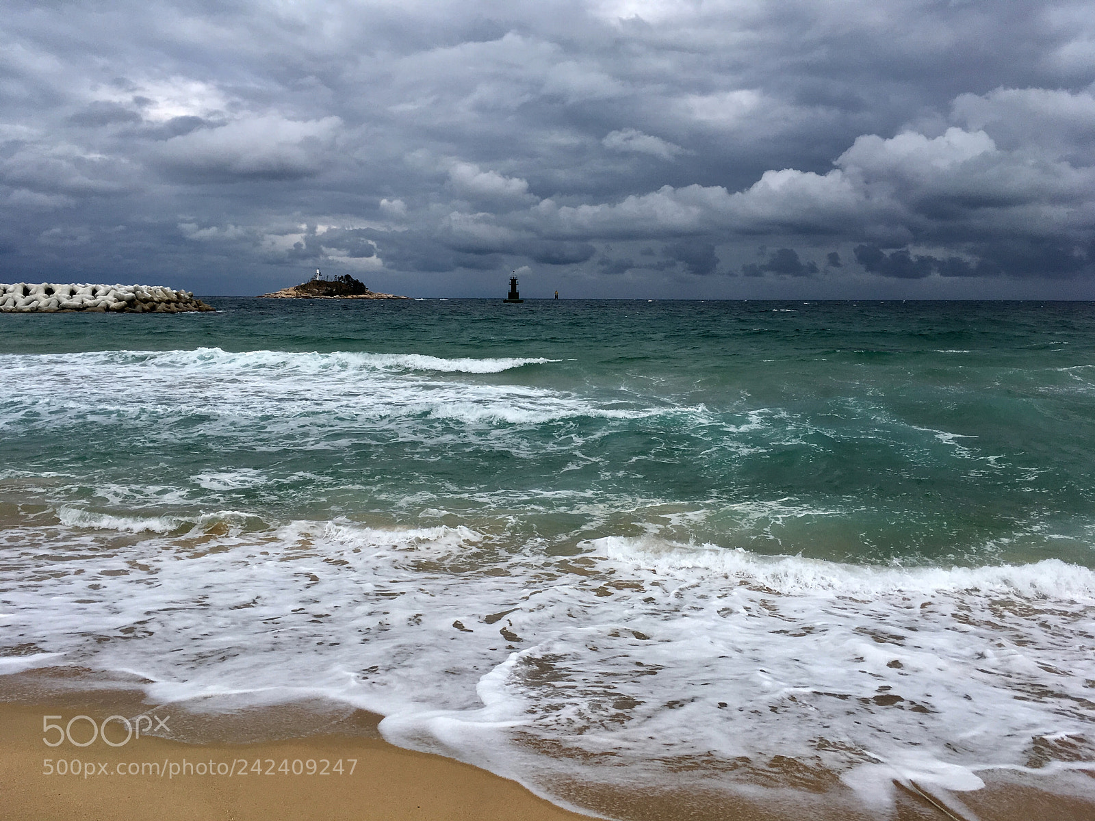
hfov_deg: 61.7
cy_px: 410
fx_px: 917
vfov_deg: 48.2
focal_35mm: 29
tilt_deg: -8.5
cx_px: 548
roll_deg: +0.1
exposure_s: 1/2481
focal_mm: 4.15
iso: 25
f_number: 2.2
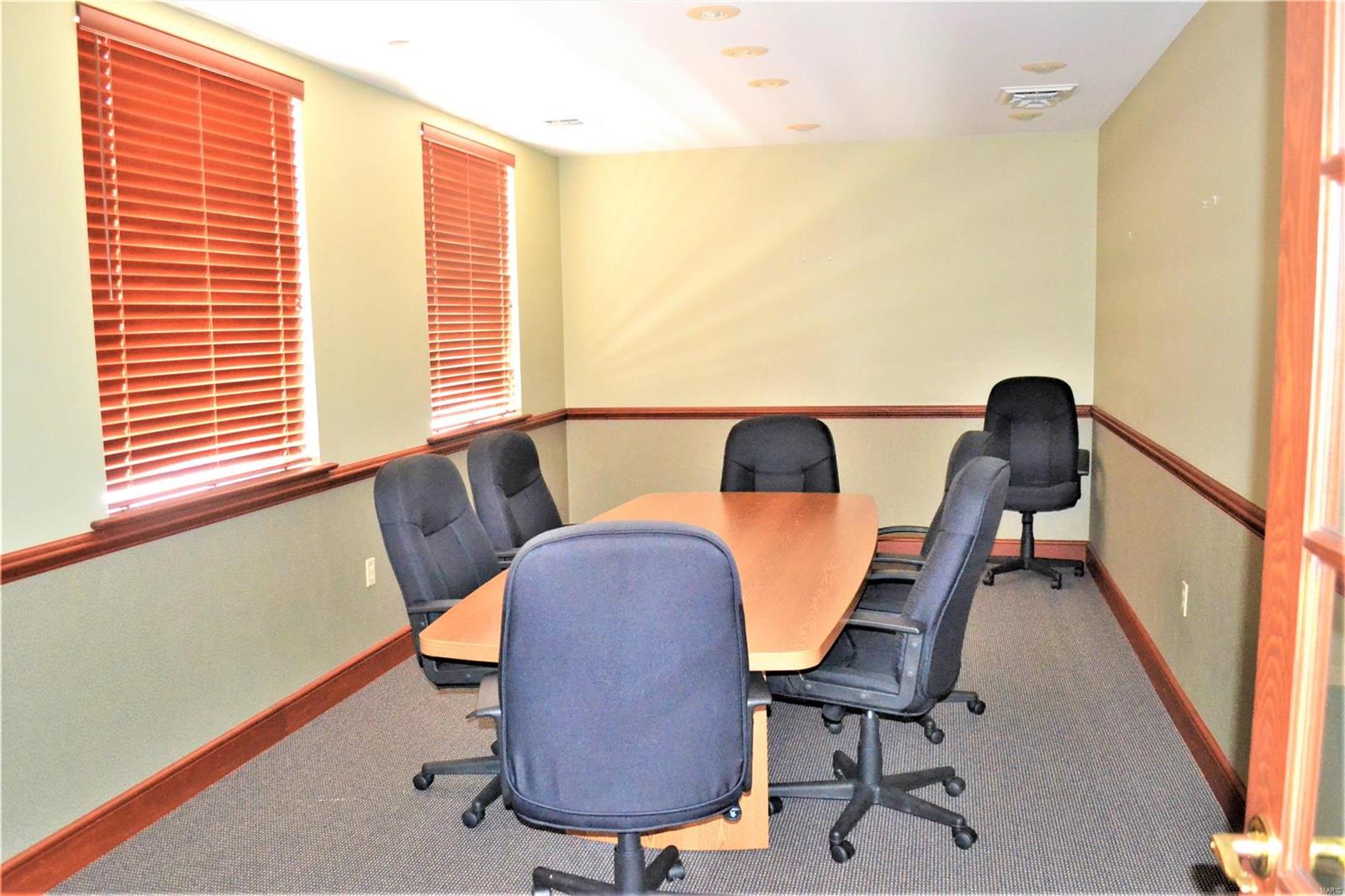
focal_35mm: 27
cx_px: 672
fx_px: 1008
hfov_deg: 67.4
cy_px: 448
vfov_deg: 47.9
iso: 3200
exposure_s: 1/60
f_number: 3.5
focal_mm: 18
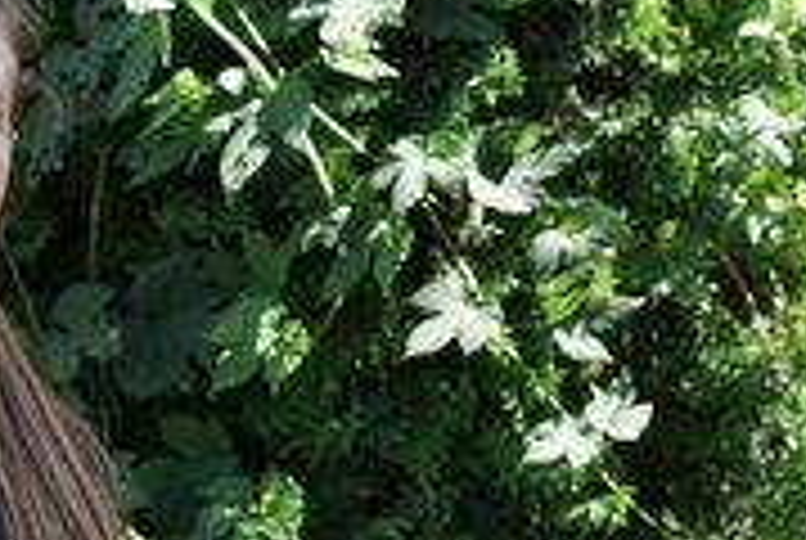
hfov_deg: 24.7
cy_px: 274
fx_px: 1749
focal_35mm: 78
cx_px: -14
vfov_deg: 17.6
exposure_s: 1/250
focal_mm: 35
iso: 100
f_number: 2.8
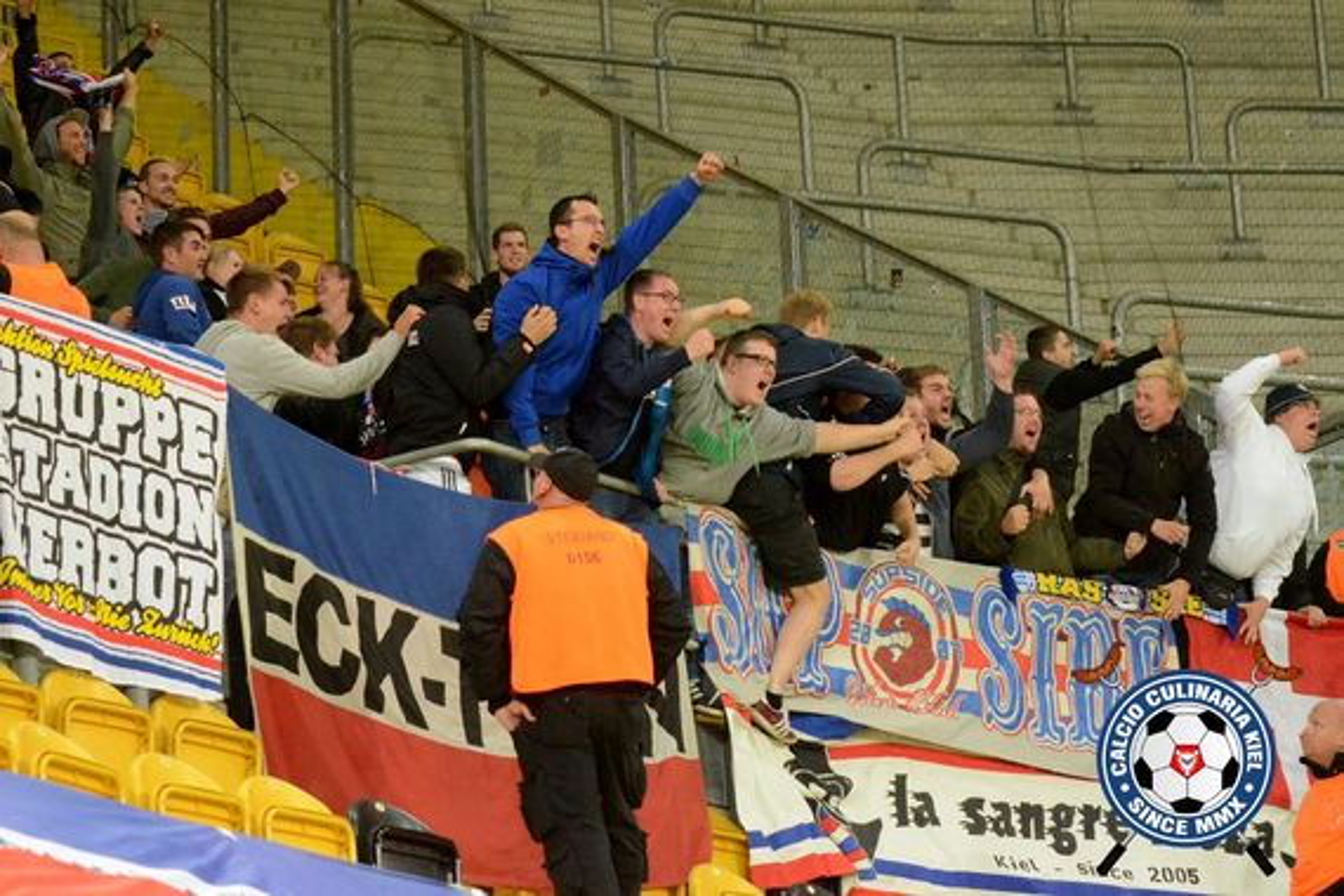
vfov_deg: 13.0
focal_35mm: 105
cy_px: 448
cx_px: 672
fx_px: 3920
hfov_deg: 19.5
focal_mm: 70
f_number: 2.8
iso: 5000
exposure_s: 1/640
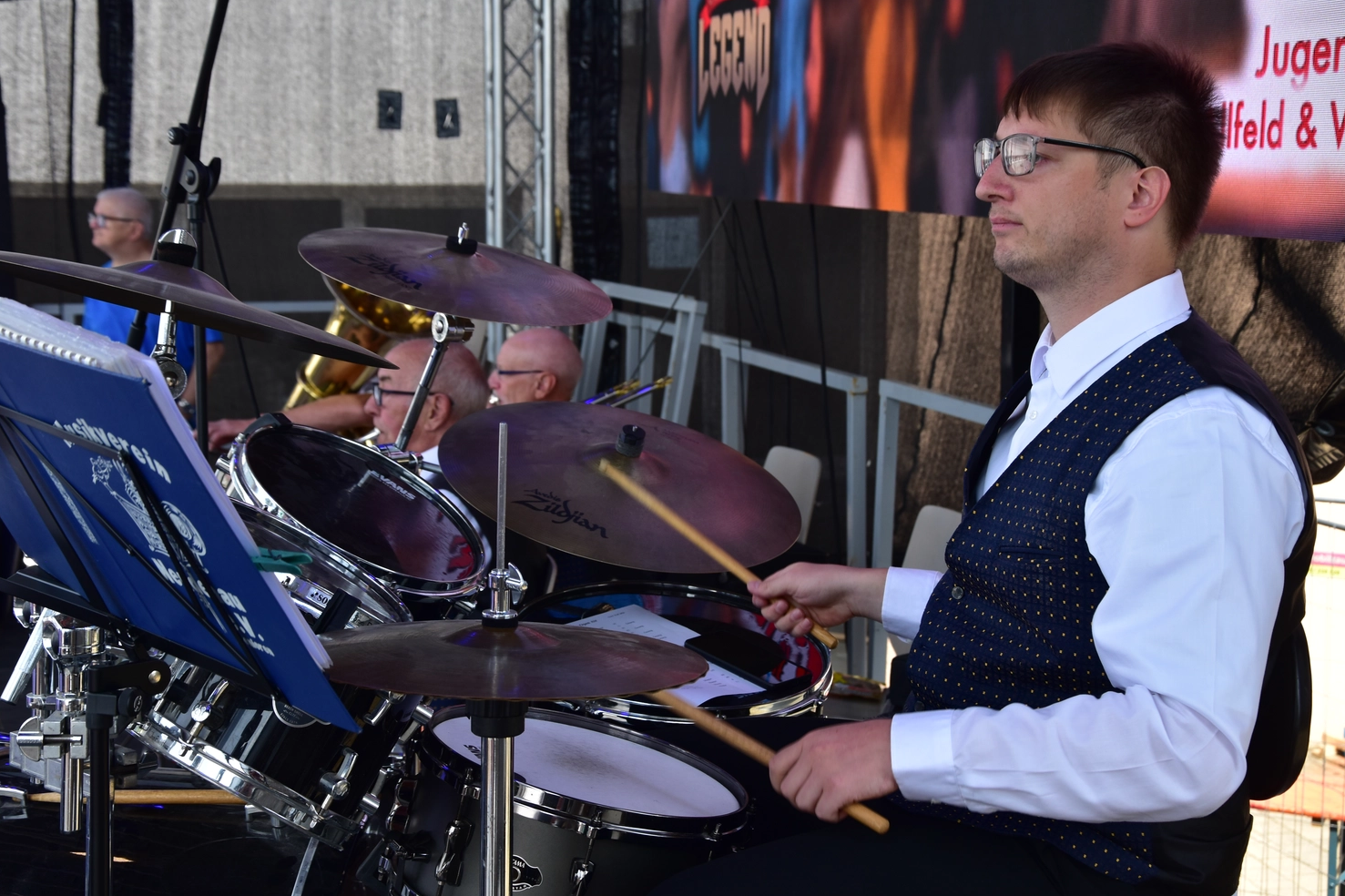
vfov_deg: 21.2
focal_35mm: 64
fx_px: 2390
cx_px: 670
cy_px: 446
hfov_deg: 31.4
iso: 200
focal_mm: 42
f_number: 7.1
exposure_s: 1/200
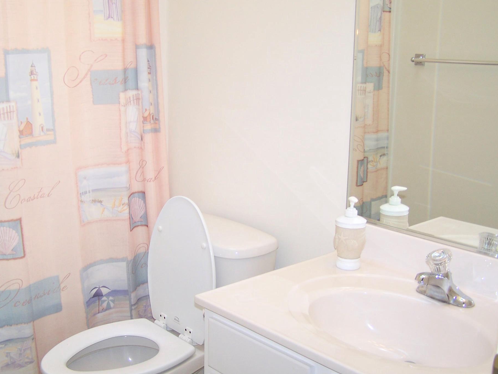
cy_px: 192
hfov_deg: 43.8
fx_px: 619
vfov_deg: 33.6
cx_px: 231
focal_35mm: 43
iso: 80
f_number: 2.8
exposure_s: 1/60
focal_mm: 6.3
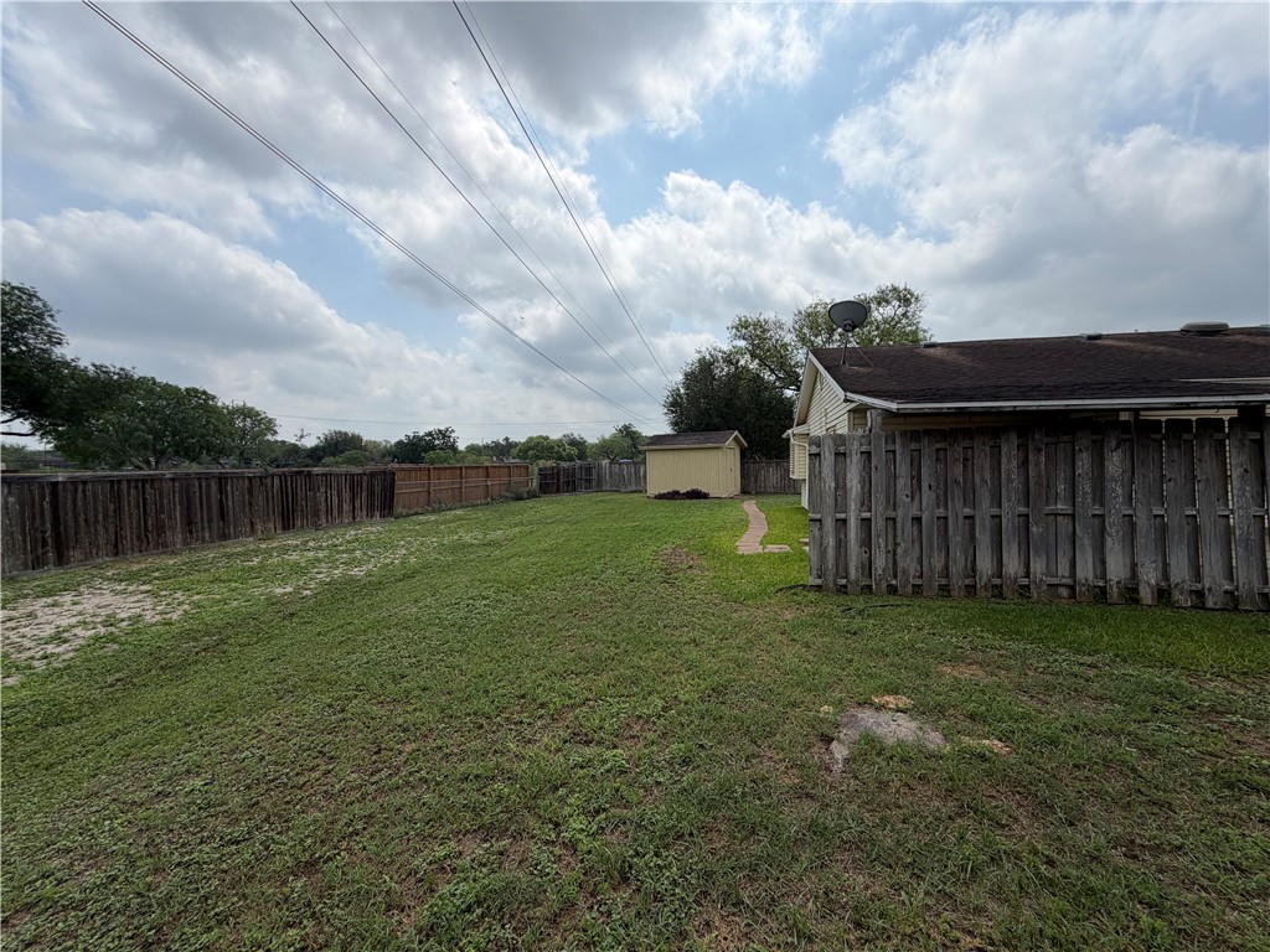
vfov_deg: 85.7
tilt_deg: -1.6
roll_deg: +0.8
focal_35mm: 14
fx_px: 514
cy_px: 476
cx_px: 635
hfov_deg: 102.1
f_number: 2.2
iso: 20
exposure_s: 1/1795
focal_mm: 2.22
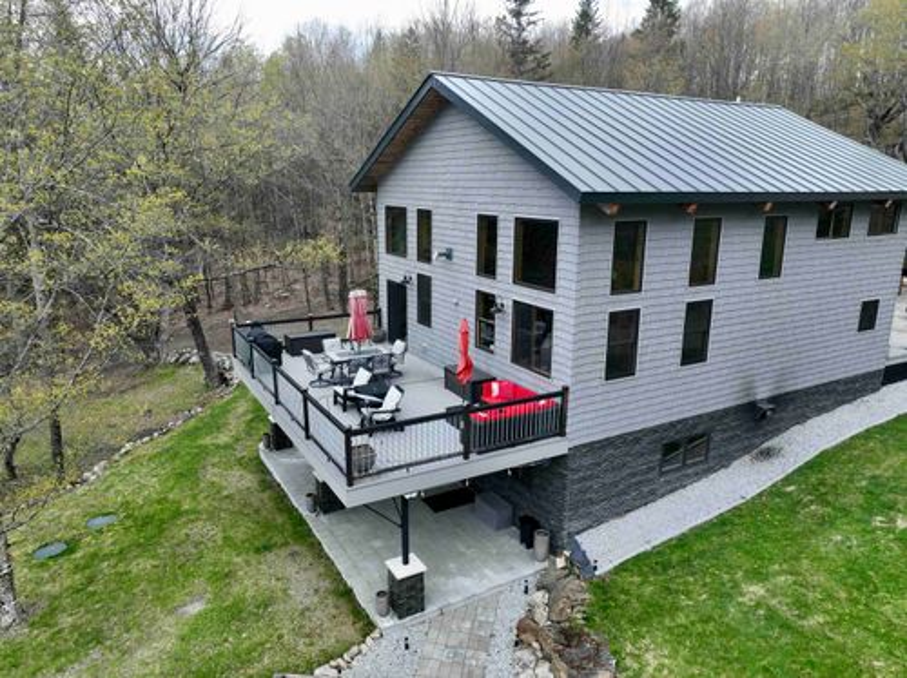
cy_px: 339
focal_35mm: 24
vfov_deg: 56.7
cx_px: 454
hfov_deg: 71.6
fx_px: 628
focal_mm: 12.29
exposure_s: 1/500
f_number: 2.8
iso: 120
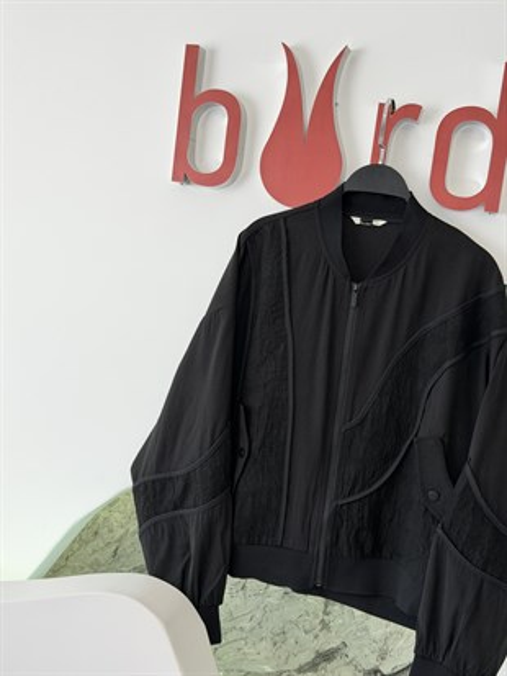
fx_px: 937
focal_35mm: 48
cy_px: 338
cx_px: 254
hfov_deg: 30.3
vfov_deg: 39.6
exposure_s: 1/263
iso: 64
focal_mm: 6.76
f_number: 1.78
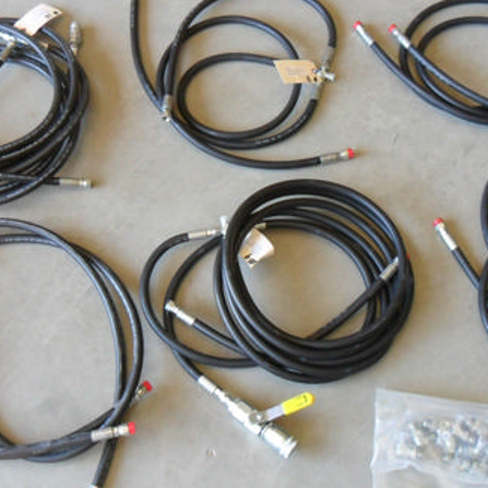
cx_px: 266
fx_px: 750
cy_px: 230
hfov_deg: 36.0
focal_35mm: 47
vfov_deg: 36.0
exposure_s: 1/30
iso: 200
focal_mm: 4.9
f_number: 3.5
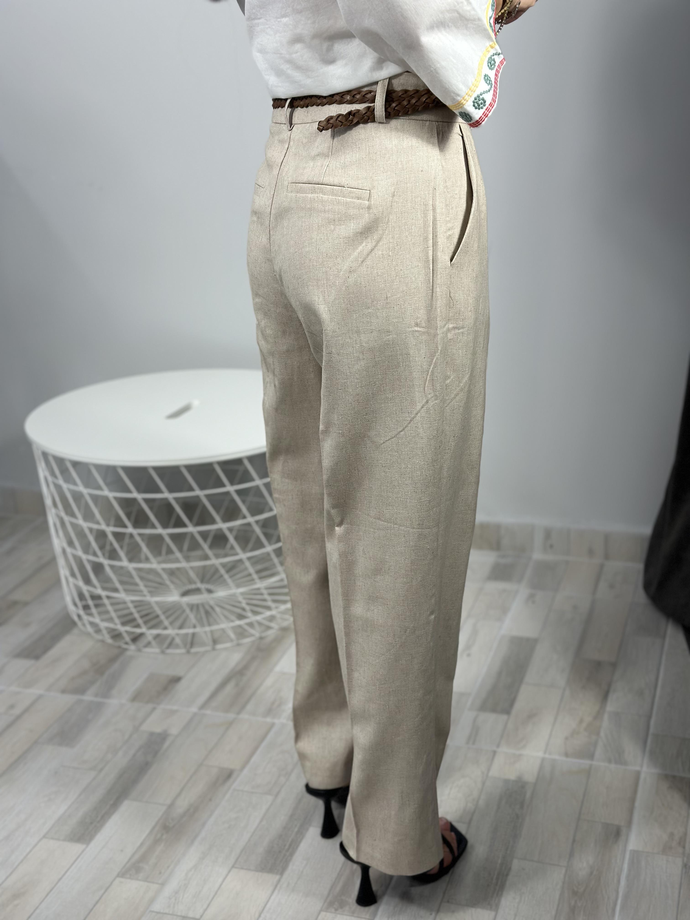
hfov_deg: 30.3
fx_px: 1276
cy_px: 460
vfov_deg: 39.7
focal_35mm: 48
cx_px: 345
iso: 80
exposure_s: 1/100
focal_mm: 6.86
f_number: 1.78
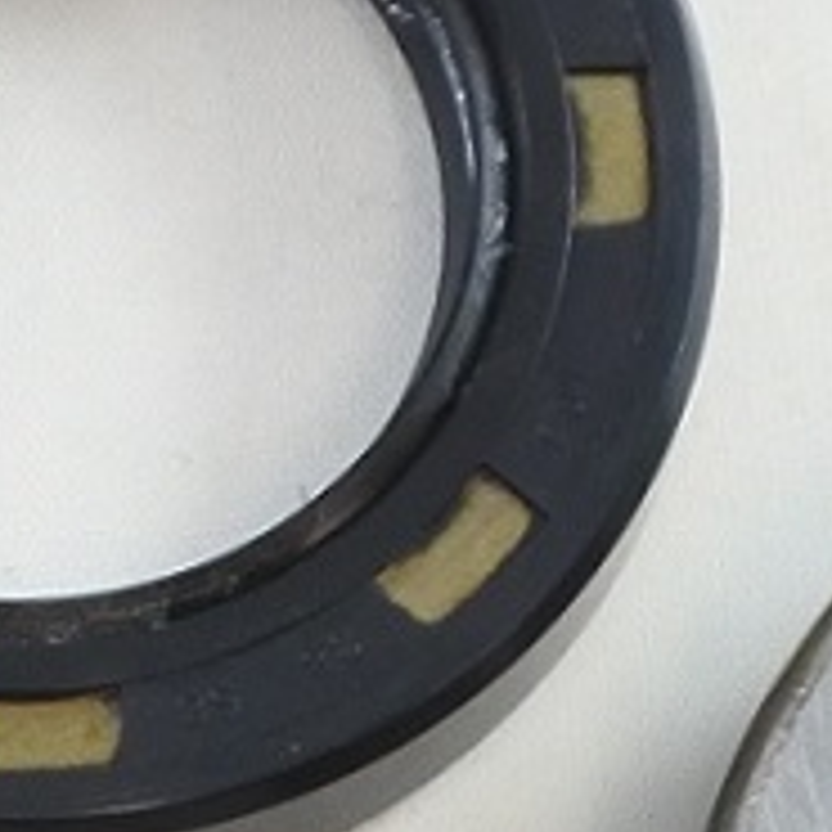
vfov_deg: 7.5
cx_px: -573
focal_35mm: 234
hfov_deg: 7.3
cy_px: 513
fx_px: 6363
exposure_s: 1/125
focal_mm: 12.8
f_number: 4
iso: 500
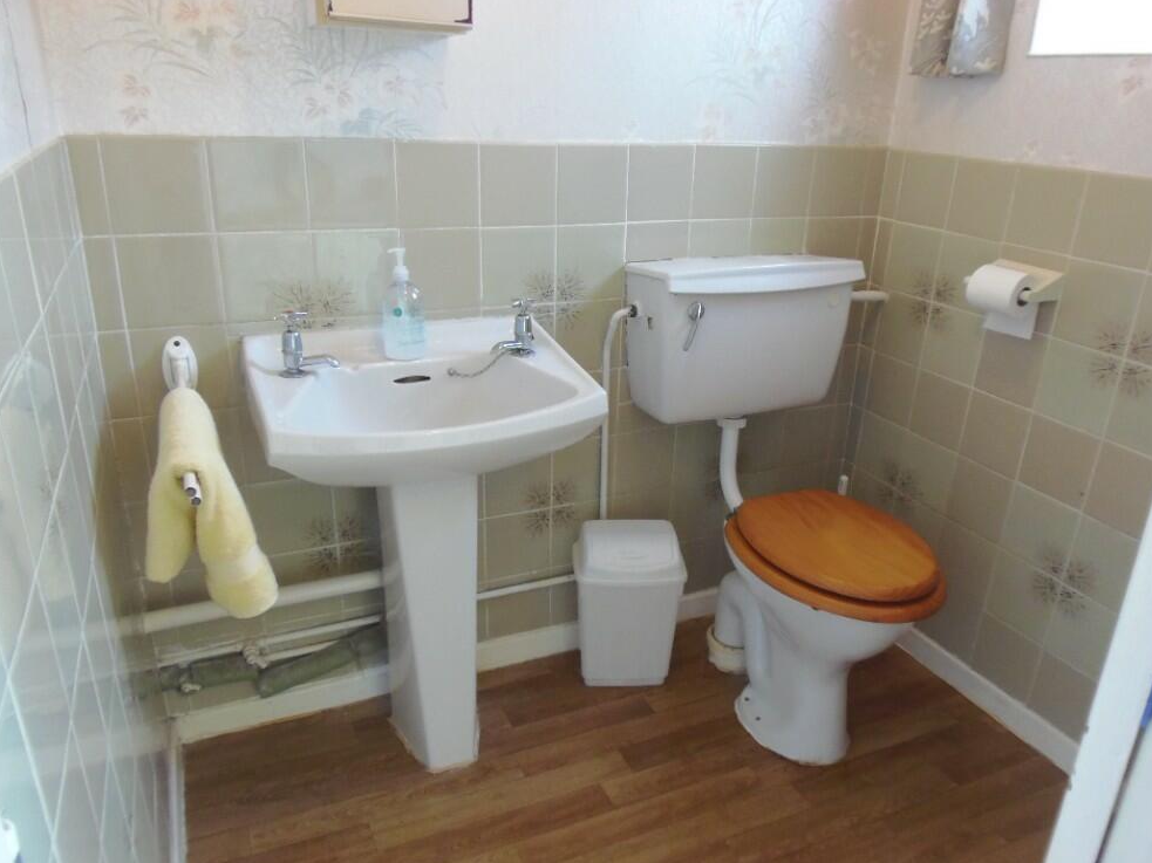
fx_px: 832
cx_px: 574
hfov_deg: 69.4
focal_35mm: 25
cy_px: 444
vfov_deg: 54.9
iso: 250
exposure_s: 1/13
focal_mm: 4.3
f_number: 2.9
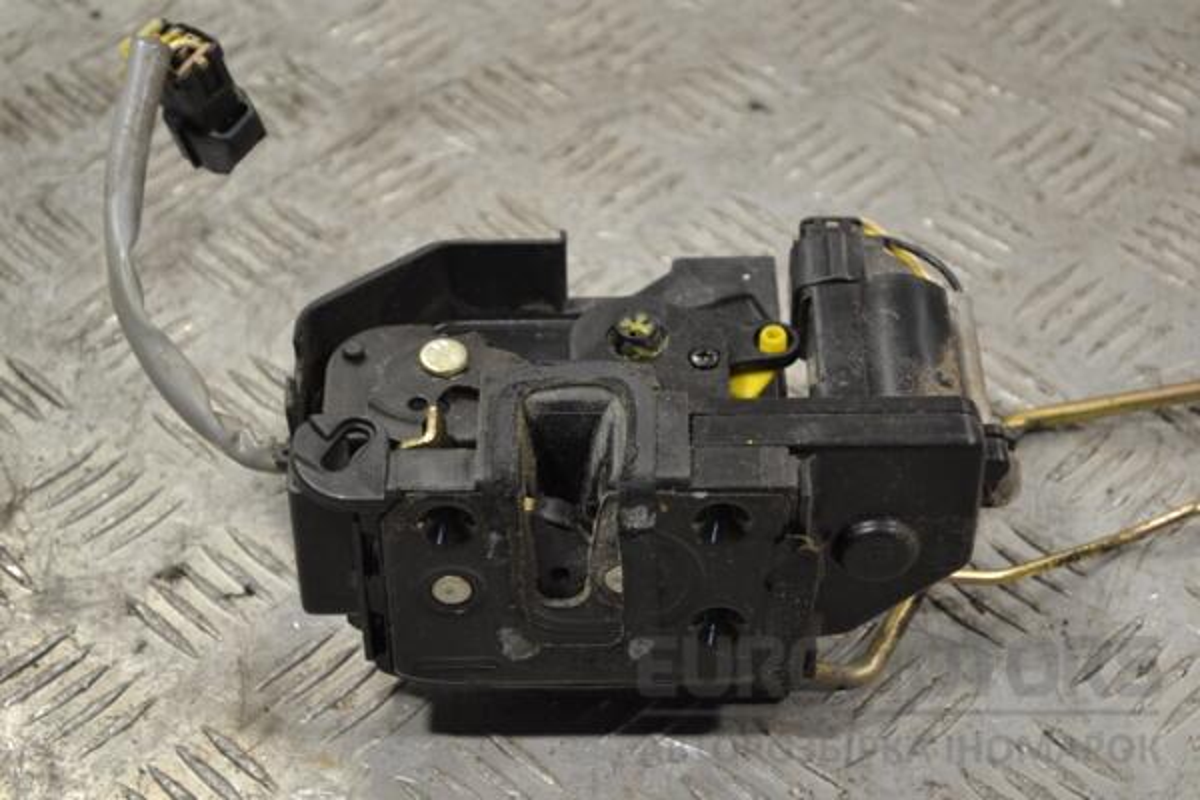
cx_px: 600
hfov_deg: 24.6
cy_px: 400
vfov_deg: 16.6
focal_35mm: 82
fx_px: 2750
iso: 280
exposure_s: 1/30
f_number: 5.6
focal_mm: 55
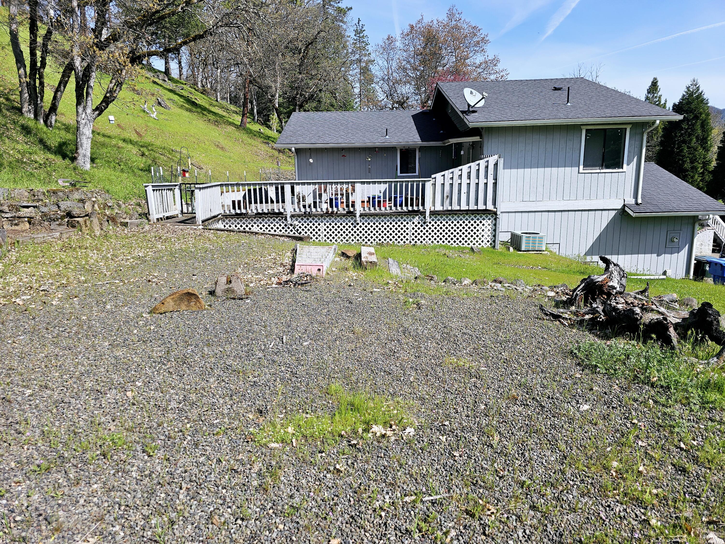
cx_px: 362
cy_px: 272
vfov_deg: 58.9
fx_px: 482
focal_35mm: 23
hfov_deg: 73.9
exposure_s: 1/909
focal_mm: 6.3
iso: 10
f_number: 1.7
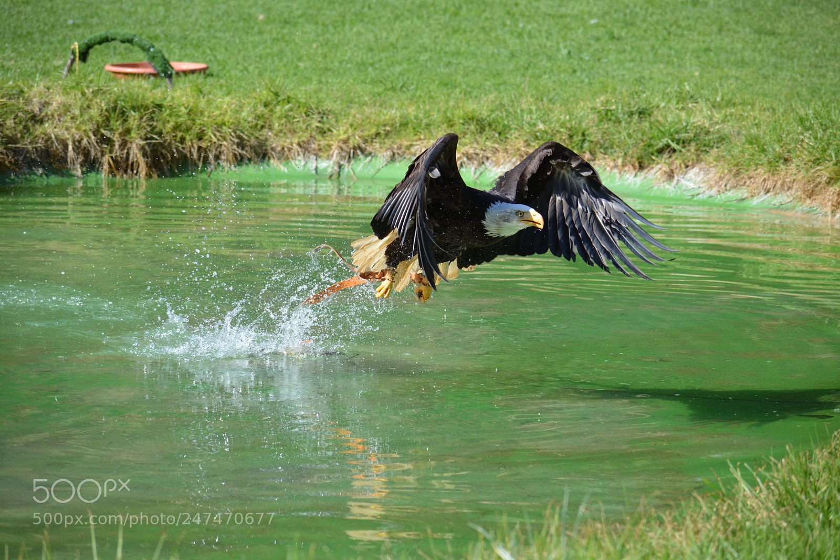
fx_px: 4549
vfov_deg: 7.0
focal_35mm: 195
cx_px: 420
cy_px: 280
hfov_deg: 10.6
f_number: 5.6
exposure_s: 1/1600
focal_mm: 130
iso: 400
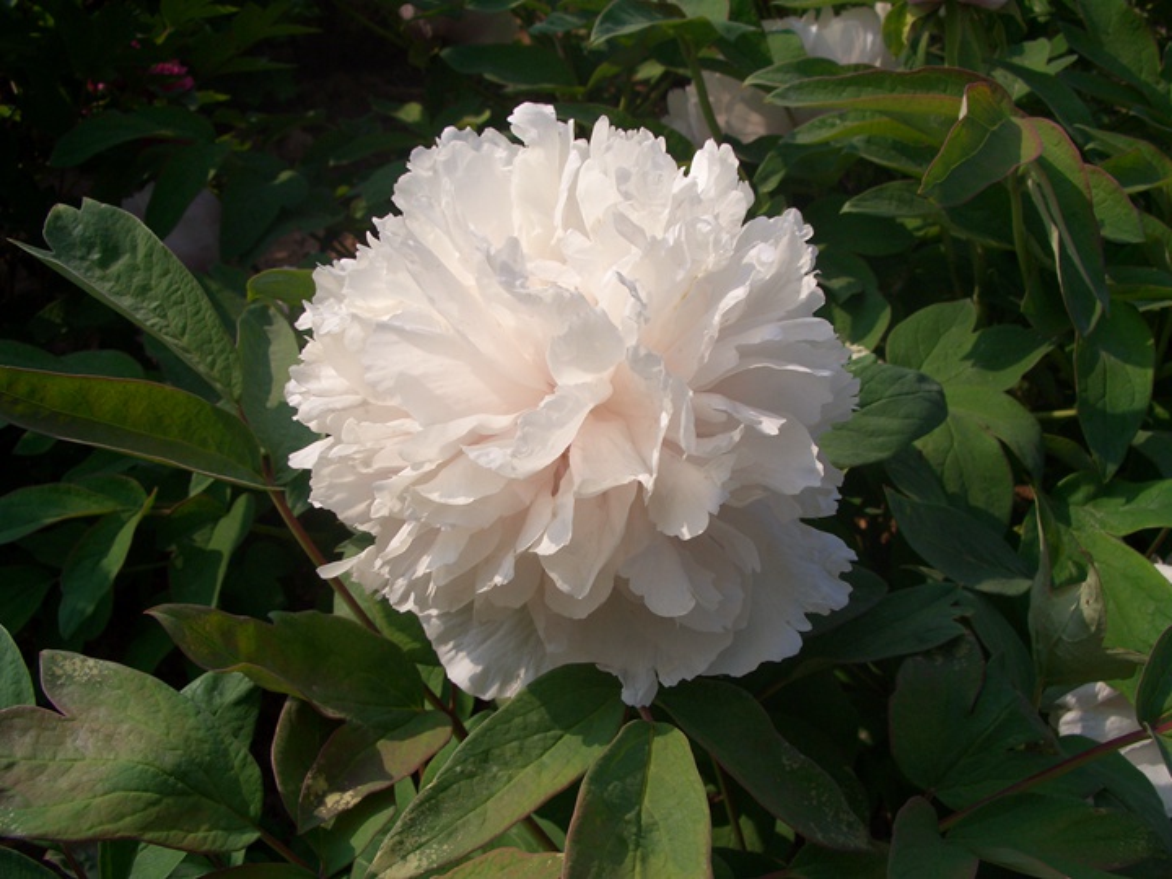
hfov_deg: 52.6
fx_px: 1185
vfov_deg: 40.7
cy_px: 440
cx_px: 586
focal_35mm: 35
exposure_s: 1/640
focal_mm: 5.8
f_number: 4.3
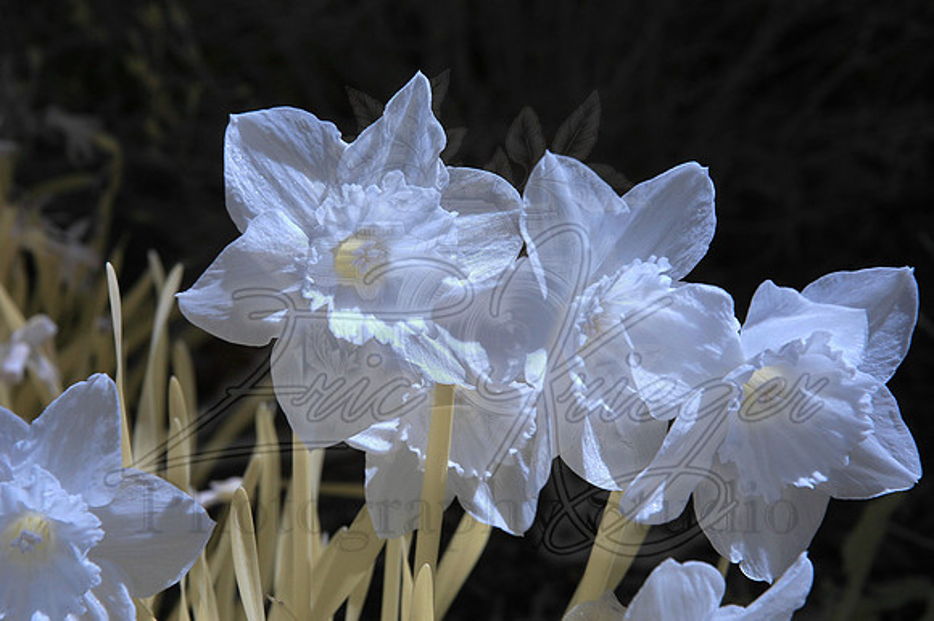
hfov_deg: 19.5
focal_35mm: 105
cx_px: 467
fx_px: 2723
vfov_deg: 13.0
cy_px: 310
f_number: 10
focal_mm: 70
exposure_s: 1/400
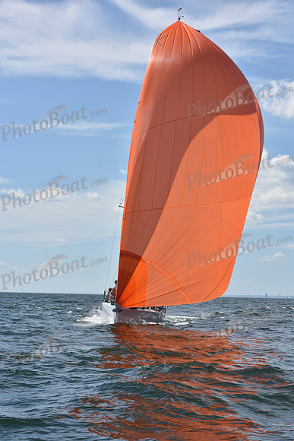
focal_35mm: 70
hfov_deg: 19.5
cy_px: 220
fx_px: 857
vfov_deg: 28.8
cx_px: 147
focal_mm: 70
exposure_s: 1/1250
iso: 320
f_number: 9
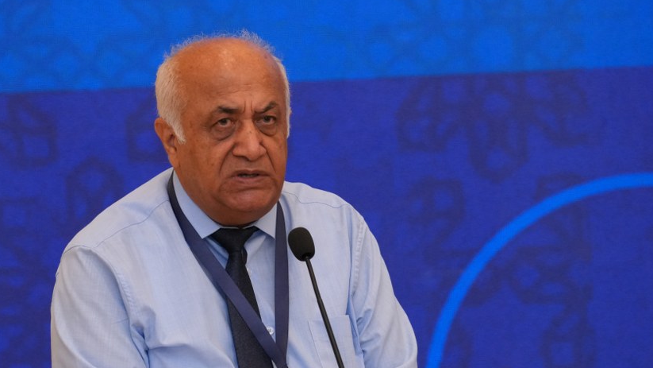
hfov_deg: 5.5
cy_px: 252
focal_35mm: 391
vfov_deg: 3.1
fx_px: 6770
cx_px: 251
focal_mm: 200
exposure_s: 1/160
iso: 2500
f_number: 4
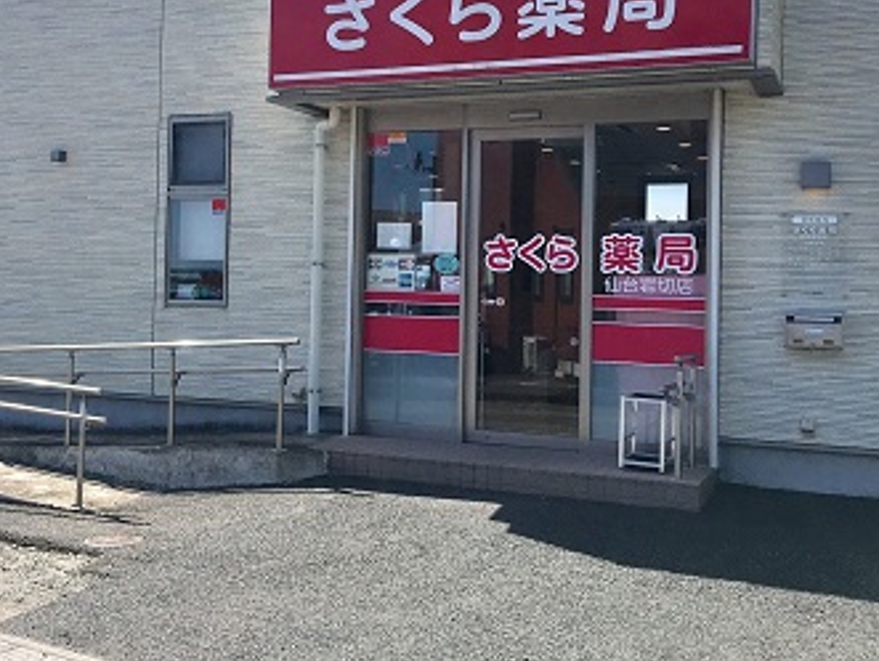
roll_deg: -2.5
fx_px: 1068
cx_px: 297
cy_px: 199
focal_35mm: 42
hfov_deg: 44.1
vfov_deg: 34.0
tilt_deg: +1.7
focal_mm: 4.15
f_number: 2.2
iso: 25
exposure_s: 1/1972
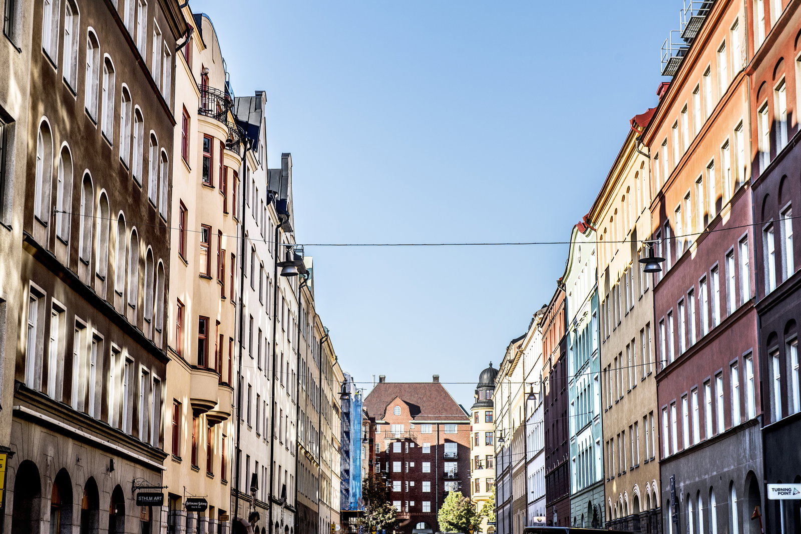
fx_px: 1558
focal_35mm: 70
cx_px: 400
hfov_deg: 28.8
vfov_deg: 19.5
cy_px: 267
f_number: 7.1
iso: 400
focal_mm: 70
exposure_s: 1/800
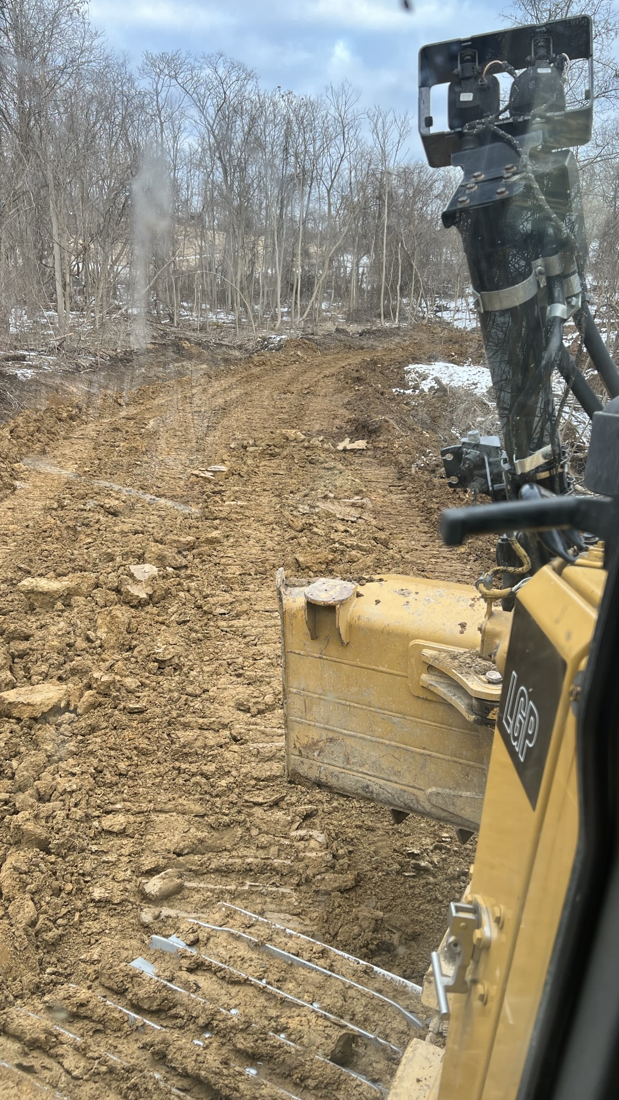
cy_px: 549
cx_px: 286
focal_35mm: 29
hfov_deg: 40.2
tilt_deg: -13.2
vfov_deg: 66.1
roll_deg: -0.6
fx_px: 846
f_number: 1.5
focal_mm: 5.7
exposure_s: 1/190
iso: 40
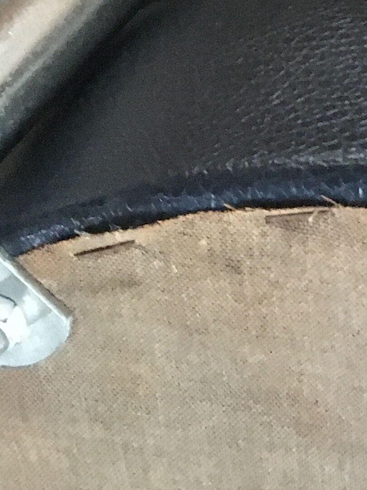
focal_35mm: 108
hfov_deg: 12.5
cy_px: -22
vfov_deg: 17.7
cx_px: 669
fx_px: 1527
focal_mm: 4.15
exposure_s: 1/17
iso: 800
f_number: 2.2
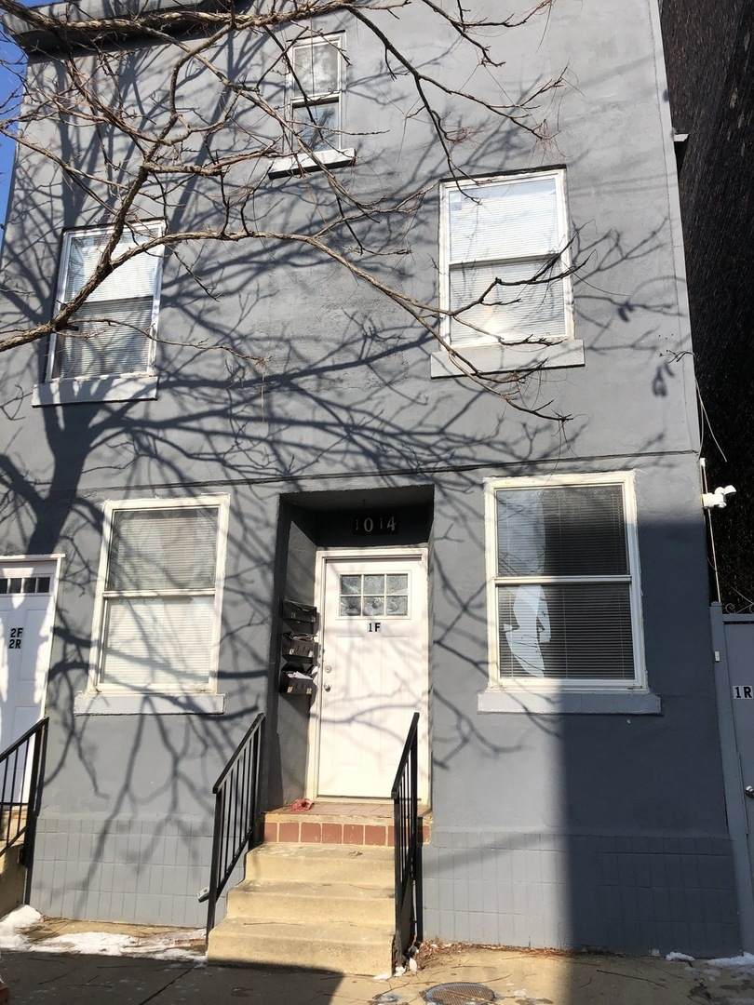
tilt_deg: +15.3
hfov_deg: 49.7
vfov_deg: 63.4
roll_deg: +0.6
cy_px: 502
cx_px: 377
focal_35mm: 28
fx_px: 813
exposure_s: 1/3205
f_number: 1.8
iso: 20
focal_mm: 3.99
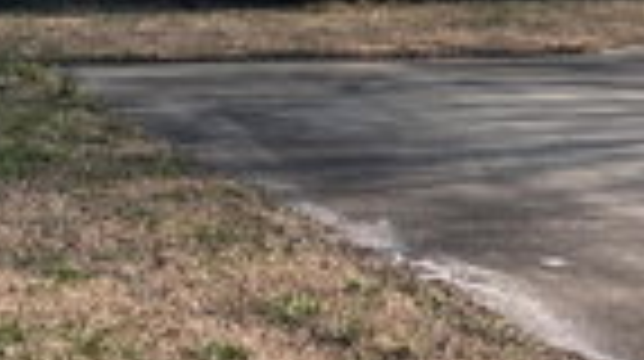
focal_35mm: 127
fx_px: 2166
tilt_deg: +0.7
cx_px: 286
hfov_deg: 16.9
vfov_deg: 9.3
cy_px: -153
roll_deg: -1.2
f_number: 1.5
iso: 50
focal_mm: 5.7
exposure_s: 1/3571
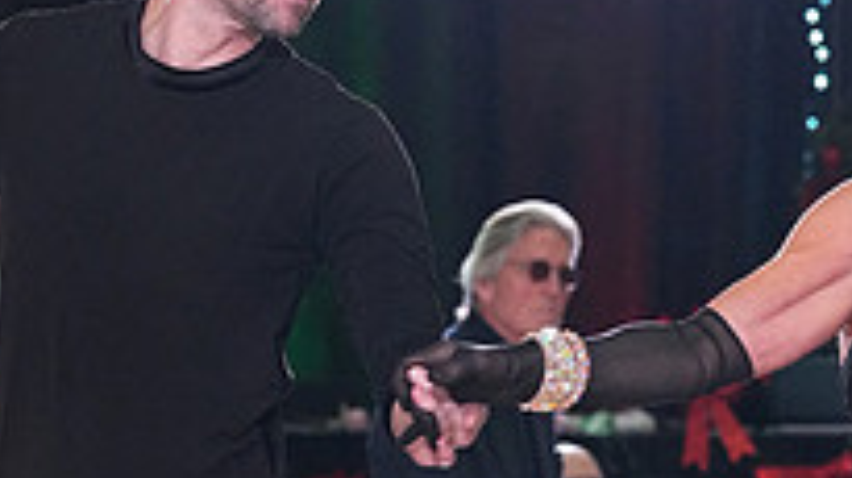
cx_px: 605
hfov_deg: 7.1
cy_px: 711
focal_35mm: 302
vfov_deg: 4.0
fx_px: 6818
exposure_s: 1/400
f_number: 5.6
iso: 6400
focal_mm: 102
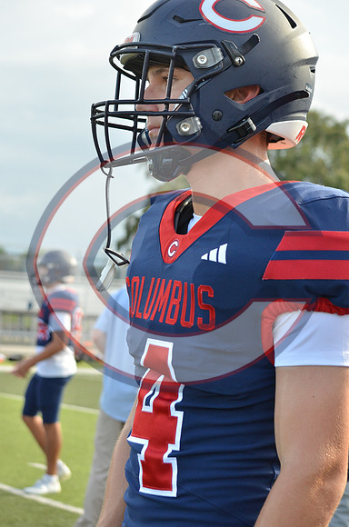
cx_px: 174
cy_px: 264
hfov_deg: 16.5
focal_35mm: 82
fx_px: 1205
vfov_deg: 24.7
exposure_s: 1/500
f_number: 6.3
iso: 500
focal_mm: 55
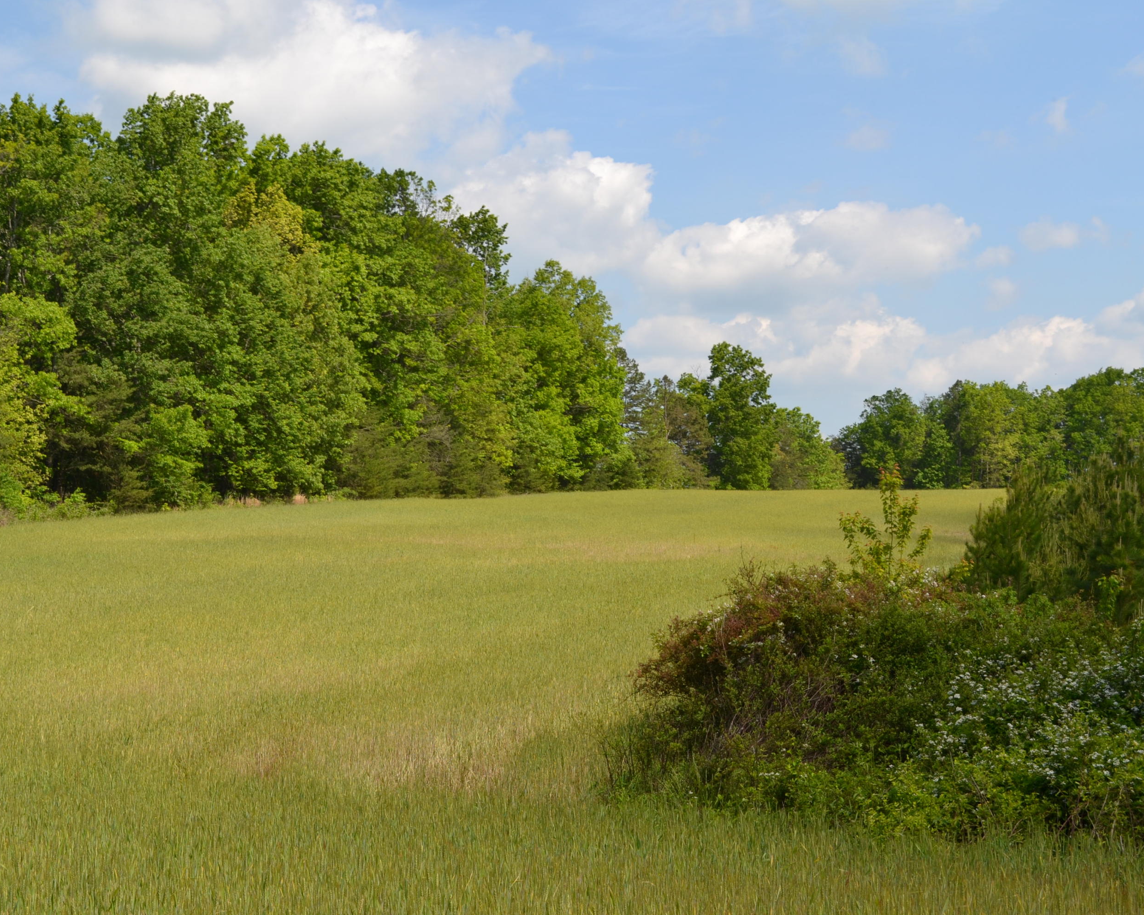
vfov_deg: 25.6
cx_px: 495
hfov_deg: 31.6
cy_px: 456
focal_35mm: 60
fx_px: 2017
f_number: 8
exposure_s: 1/250
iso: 100
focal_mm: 35
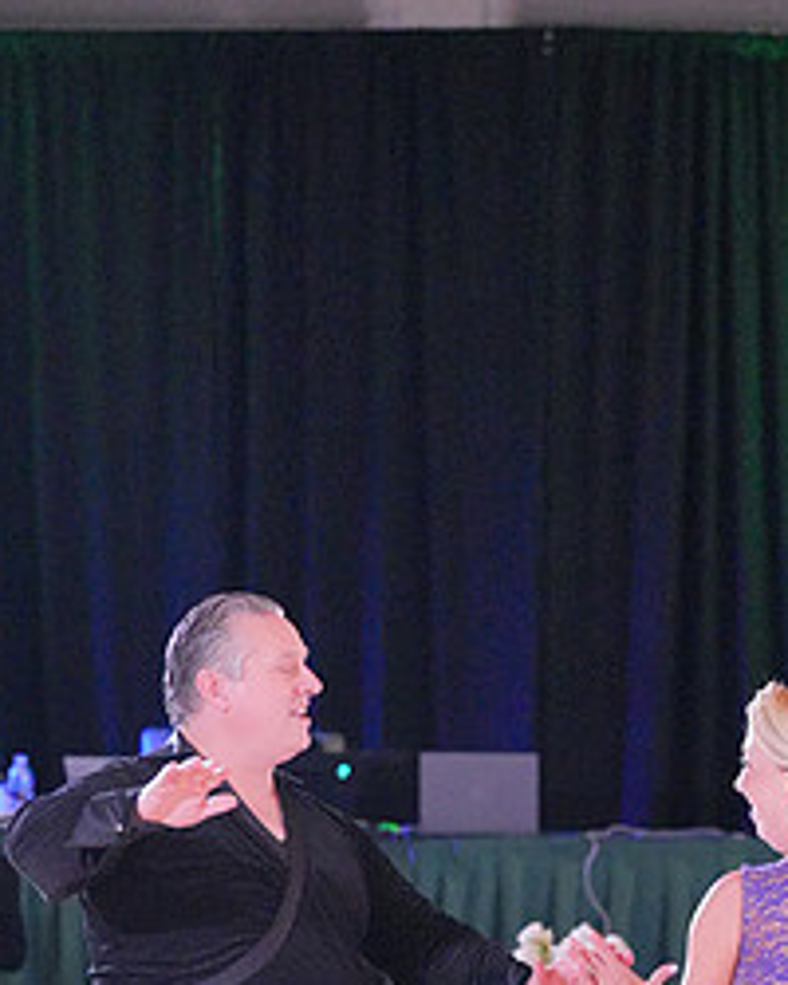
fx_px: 6530
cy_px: 1135
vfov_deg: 8.5
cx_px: 585
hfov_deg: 6.9
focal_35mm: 224
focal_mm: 103
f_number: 3.5
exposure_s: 1/500
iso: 10000
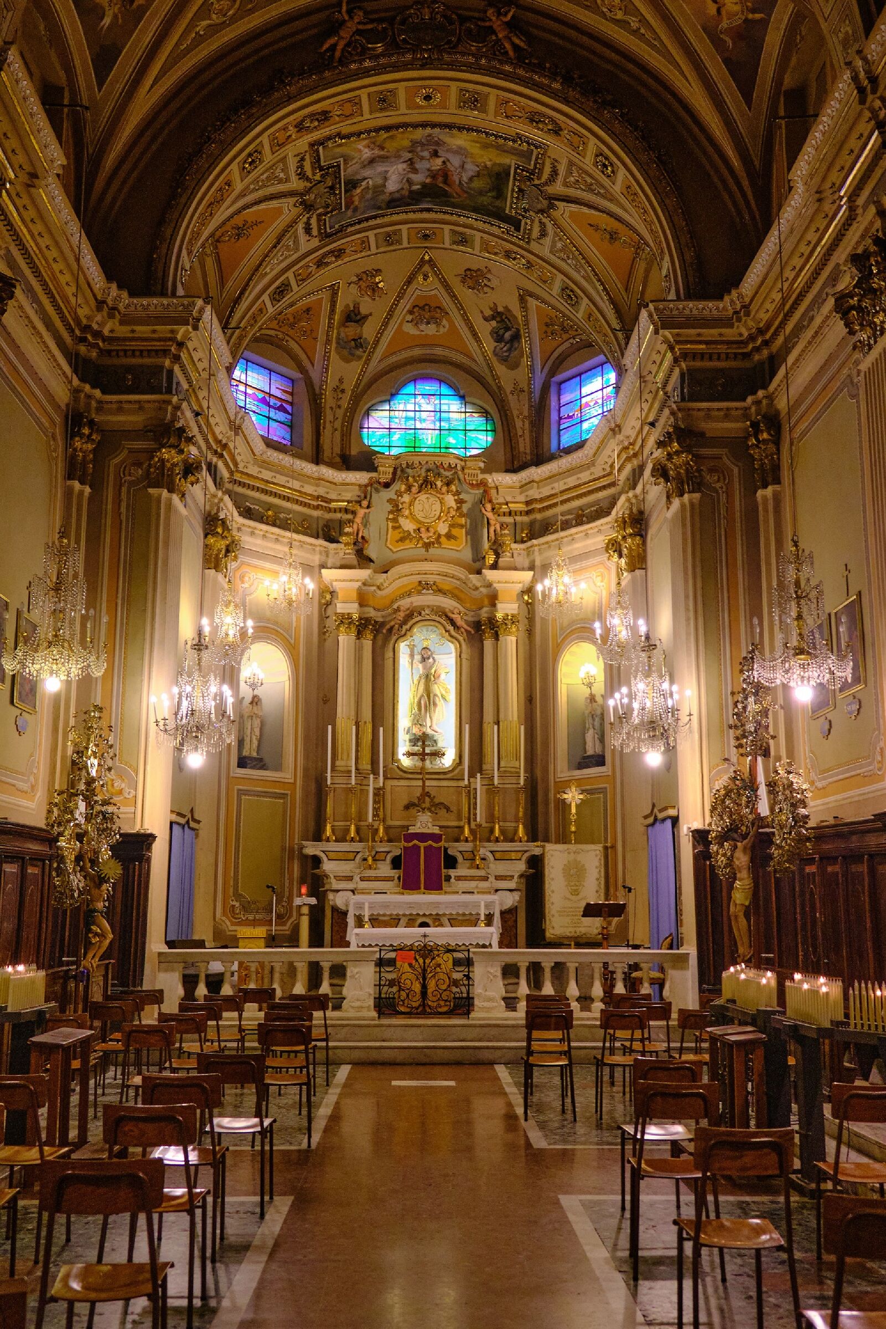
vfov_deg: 58.7
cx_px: 443
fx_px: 1181
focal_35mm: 32
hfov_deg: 41.1
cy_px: 664
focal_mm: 21.4
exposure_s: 1/40
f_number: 3.2
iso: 3200
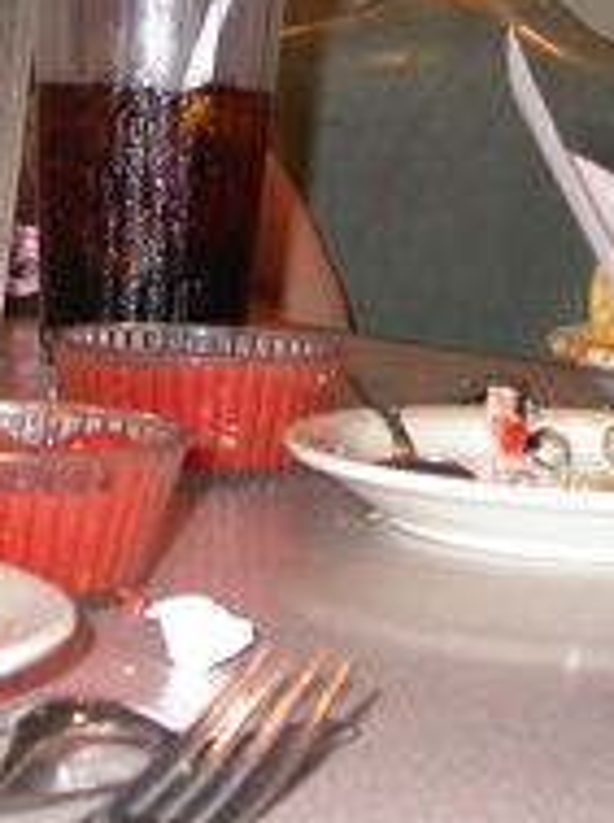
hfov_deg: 11.4
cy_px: 22
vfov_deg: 15.1
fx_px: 3061
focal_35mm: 129
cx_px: 209
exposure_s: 1/60
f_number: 2.6
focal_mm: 7.85
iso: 200
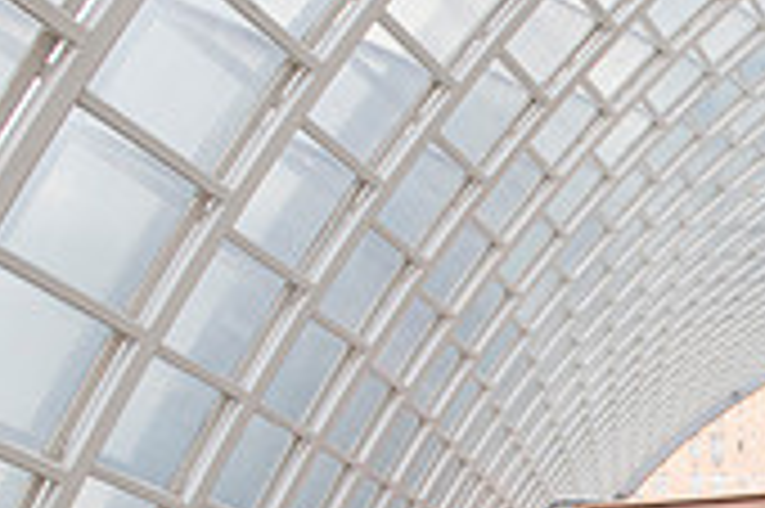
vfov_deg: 15.5
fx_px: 1741
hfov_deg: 20.6
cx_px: 1192
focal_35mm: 82
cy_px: 722
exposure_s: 1/160
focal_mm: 24
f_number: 8
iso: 1600
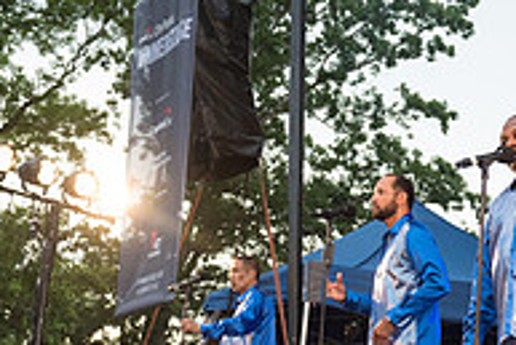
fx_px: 1334
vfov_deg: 14.7
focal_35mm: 93
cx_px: 545
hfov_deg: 21.0
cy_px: 271
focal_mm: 31
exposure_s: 1/400
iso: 1250
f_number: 3.5
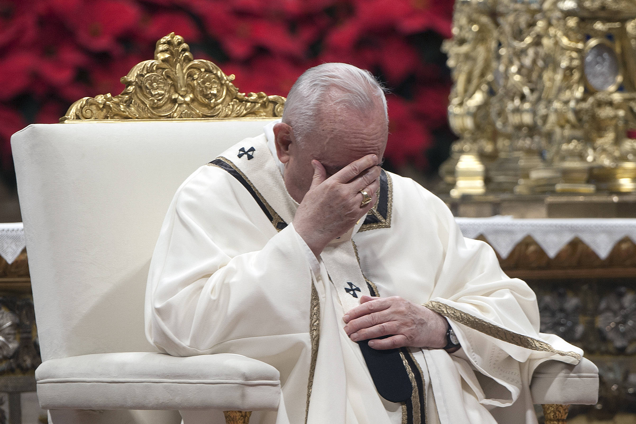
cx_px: 318
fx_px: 8829
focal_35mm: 500
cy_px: 212
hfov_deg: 4.1
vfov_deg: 2.7
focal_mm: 500
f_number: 4.5
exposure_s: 1/125
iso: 640
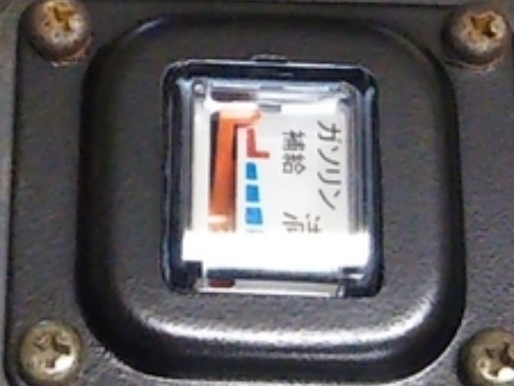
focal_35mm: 160
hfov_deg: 12.3
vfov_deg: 9.1
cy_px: -144
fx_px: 2377
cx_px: 73
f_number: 2.2
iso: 502
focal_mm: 4
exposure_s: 1/23
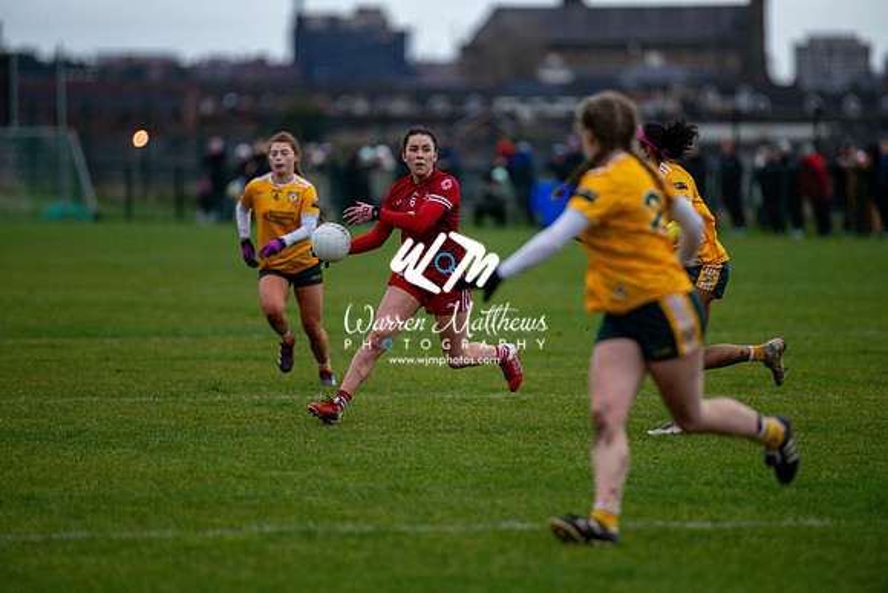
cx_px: 444
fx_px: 7401
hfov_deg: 6.9
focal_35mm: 300
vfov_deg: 4.6
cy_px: 296
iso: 2500
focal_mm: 300
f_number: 2.8
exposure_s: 1/640
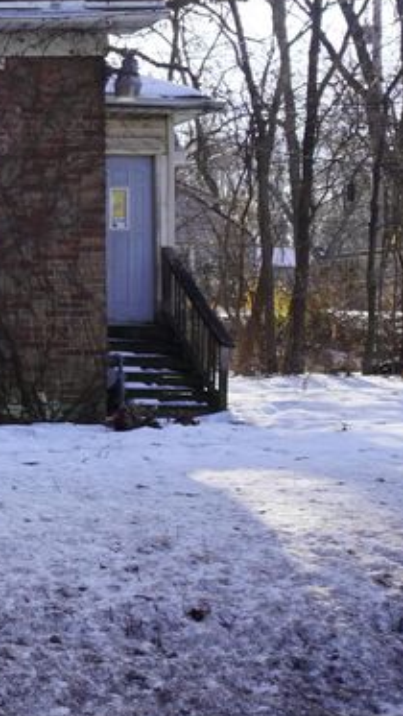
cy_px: 320
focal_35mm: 73
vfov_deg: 28.8
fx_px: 1394
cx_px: -428
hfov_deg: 13.7
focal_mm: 17
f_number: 5
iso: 100
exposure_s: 1/250
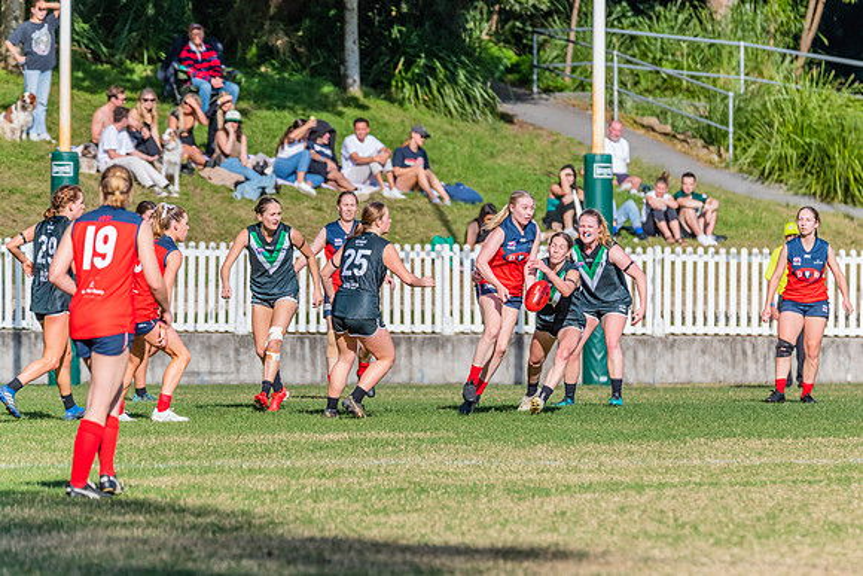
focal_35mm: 404
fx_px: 9686
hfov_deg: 5.1
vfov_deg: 3.4
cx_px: 480
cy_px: 319
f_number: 9
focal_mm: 360
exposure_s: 1/1600
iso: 800
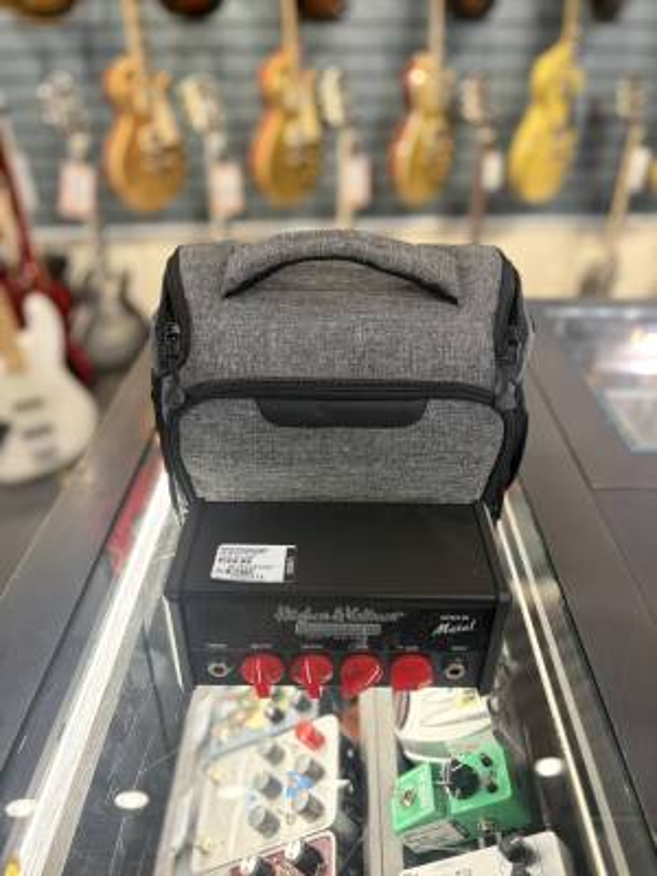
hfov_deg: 53.1
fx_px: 658
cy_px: 438
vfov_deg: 67.3
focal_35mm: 26
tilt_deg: -34.6
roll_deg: -1.1
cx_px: 328
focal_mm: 5.96
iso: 320
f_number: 1.6
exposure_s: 1/60
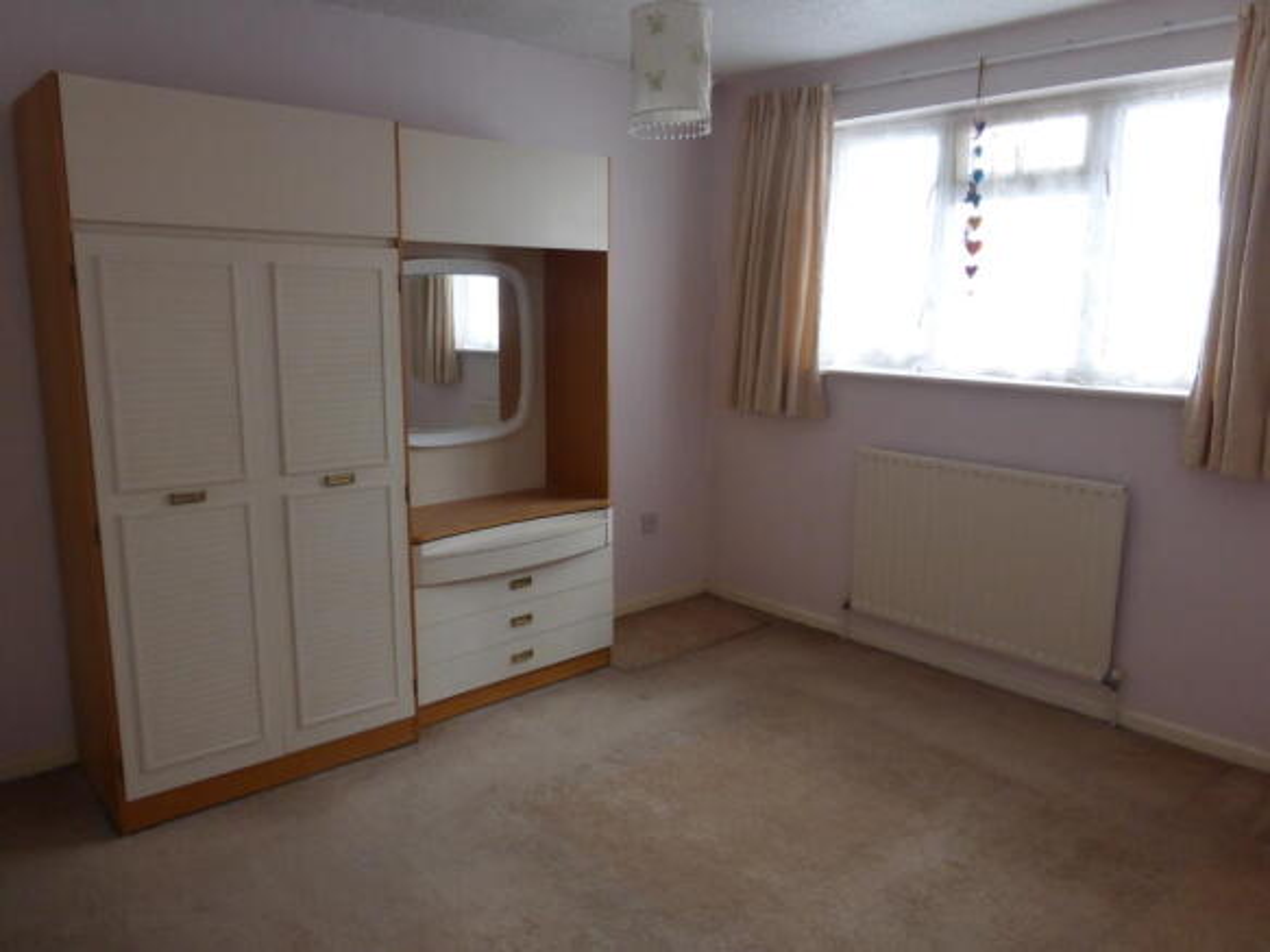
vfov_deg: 54.9
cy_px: 476
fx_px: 917
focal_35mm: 25
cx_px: 635
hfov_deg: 69.4
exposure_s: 1/60
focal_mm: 4.3
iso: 200
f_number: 3.3
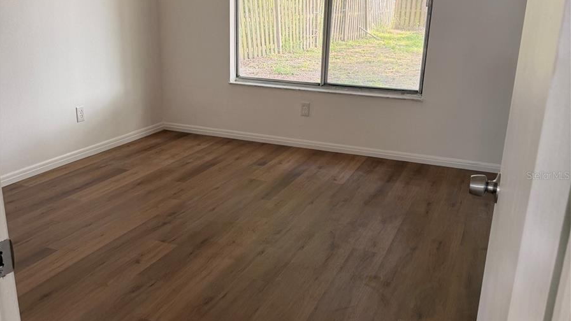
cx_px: 285
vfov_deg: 33.7
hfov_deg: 56.6
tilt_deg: -17.9
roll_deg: -1.7
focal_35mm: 35
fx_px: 530
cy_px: 175
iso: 125
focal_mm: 6.76
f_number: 1.78
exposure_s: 1/121
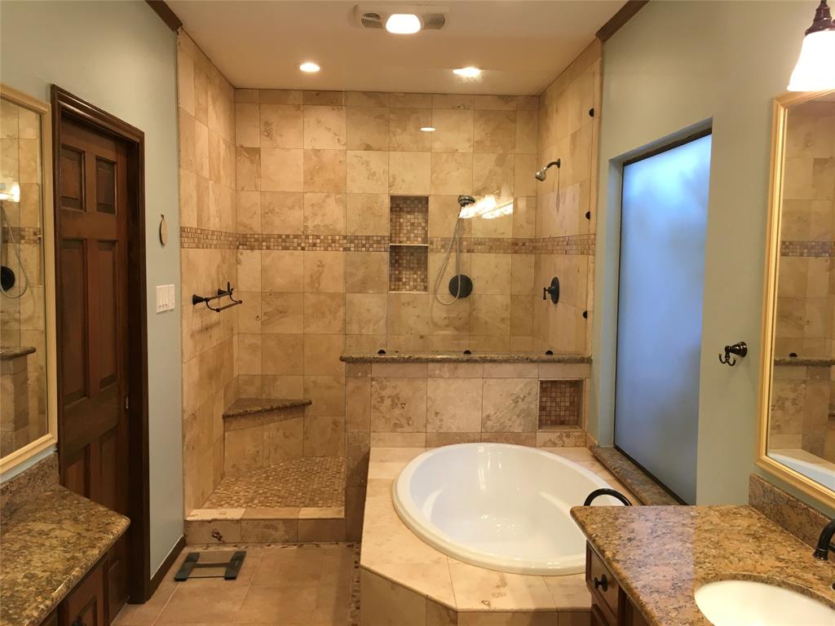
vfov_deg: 48.2
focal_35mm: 29
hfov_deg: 61.7
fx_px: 700
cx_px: 418
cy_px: 313
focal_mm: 4.15
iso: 50
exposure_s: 1/30
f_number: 2.2
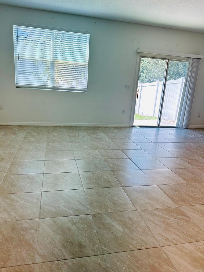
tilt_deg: -16.0
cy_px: 136
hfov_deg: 54.9
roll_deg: -5.8
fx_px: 196
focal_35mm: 25
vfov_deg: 69.4
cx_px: 99
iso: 80
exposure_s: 1/349
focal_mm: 6.86
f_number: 1.78
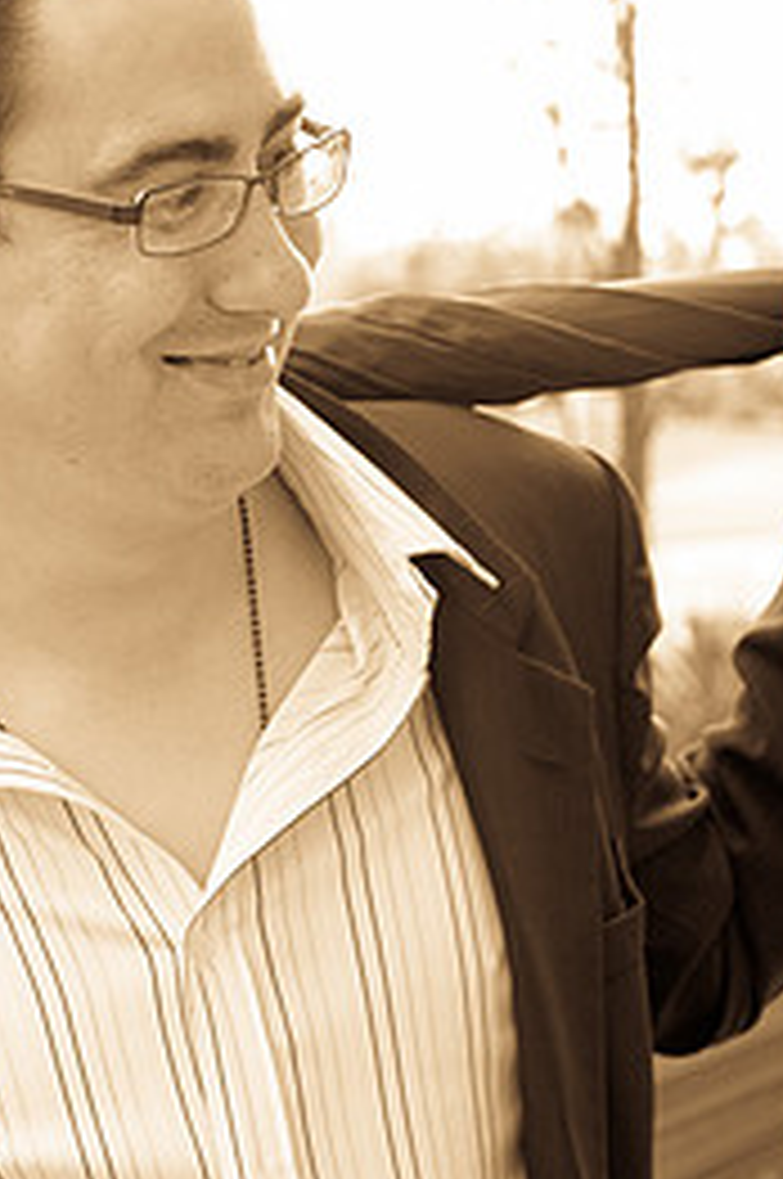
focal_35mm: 86
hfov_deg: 15.7
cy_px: 477
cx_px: 146
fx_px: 2813
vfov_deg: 23.6
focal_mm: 50
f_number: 6.3
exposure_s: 1/160
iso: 800
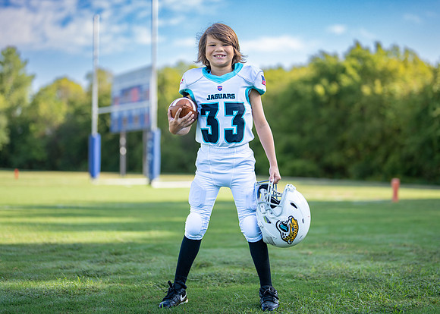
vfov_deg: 22.2
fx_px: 800
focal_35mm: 64
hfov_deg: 30.8
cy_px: 136
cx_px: 232
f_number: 1.2
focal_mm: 50
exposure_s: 1/2000
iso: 100
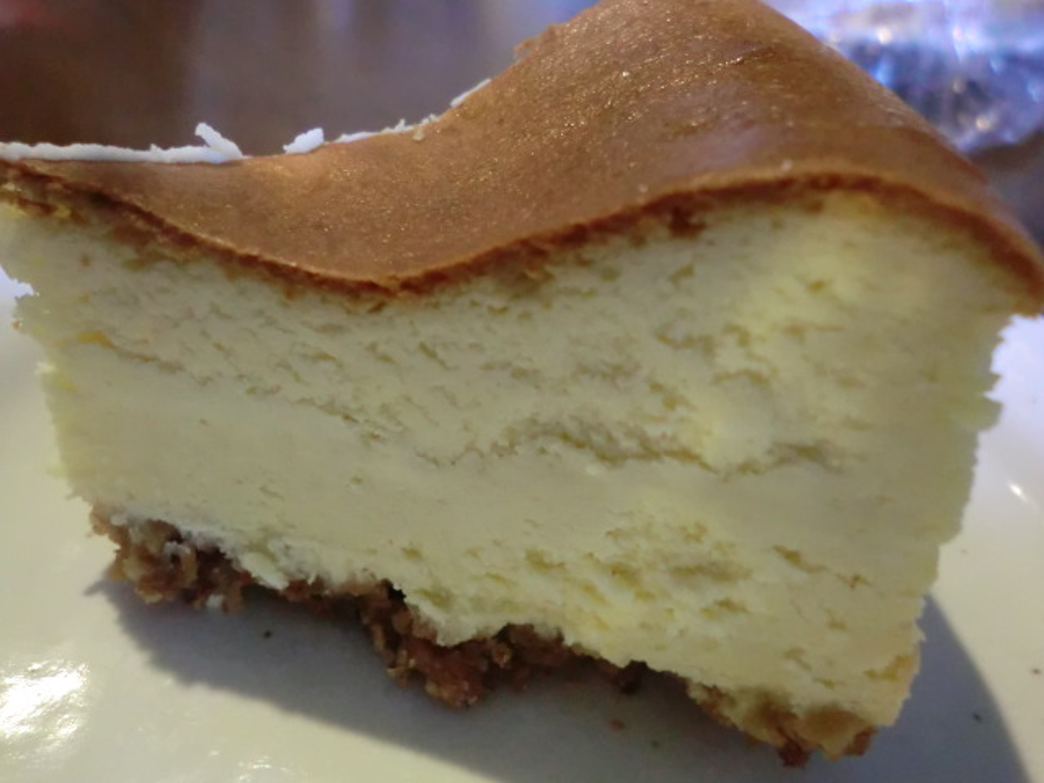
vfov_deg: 44.2
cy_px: 392
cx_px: 522
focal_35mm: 32
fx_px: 965
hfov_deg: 56.8
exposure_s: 1/25
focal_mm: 5.8
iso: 800
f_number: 3.5
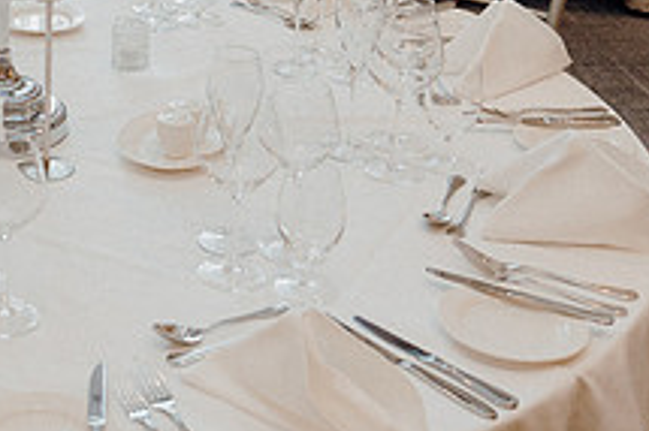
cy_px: -17
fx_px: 1459
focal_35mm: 81
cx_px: -30
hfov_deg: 23.8
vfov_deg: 16.4
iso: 1600
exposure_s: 1/160
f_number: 3.5
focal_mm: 30
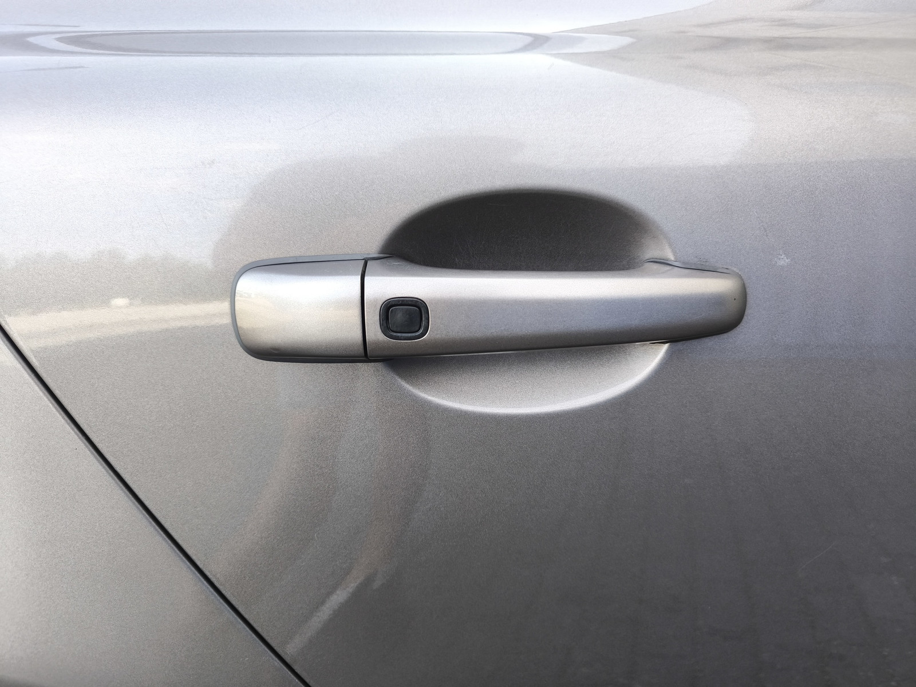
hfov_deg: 71.6
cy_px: 344
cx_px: 458
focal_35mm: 24
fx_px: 635
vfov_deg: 56.8
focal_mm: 6.92
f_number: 1.9
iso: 50
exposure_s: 1/111
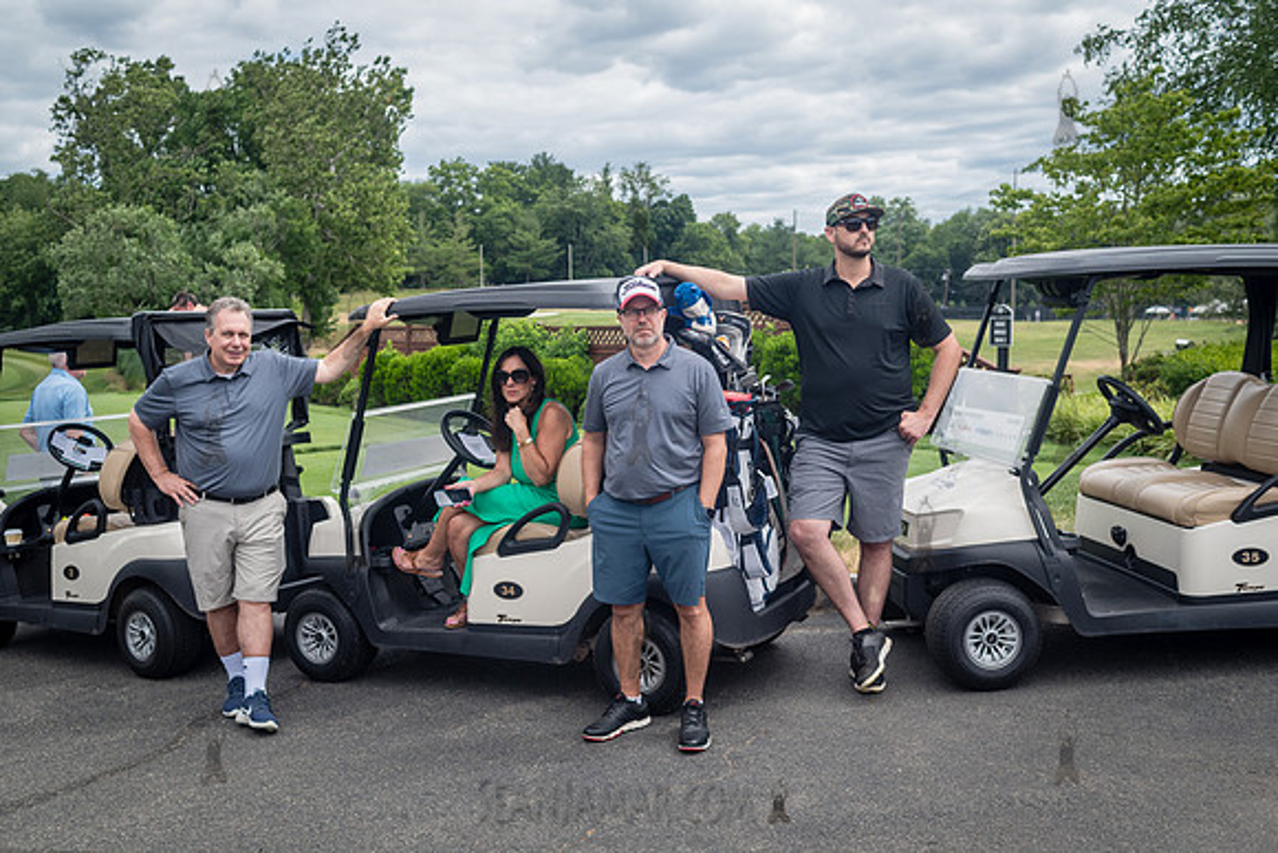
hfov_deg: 54.4
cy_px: 426
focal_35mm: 35
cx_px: 639
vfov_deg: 37.9
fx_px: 1243
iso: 200
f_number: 4.5
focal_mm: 35
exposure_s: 1/800
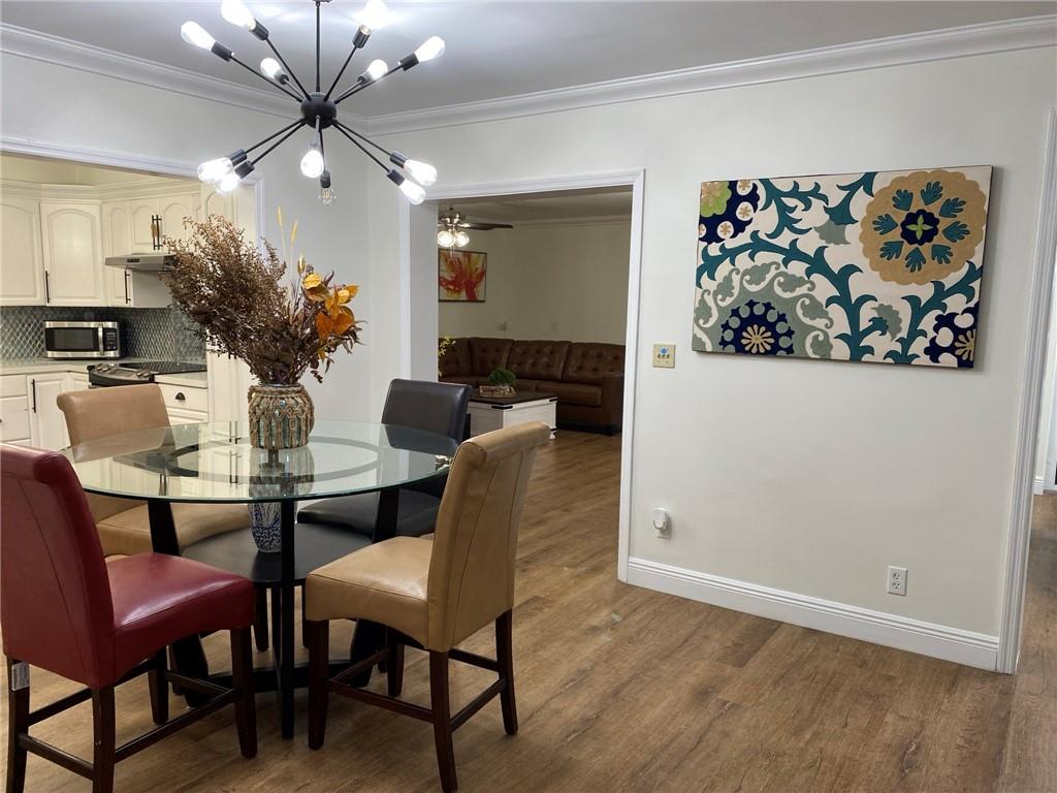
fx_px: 794
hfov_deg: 67.3
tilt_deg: -8.5
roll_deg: -1.7
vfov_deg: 53.1
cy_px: 396
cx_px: 528
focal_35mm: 26
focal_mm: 4.25
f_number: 1.8
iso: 125
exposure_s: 1/120
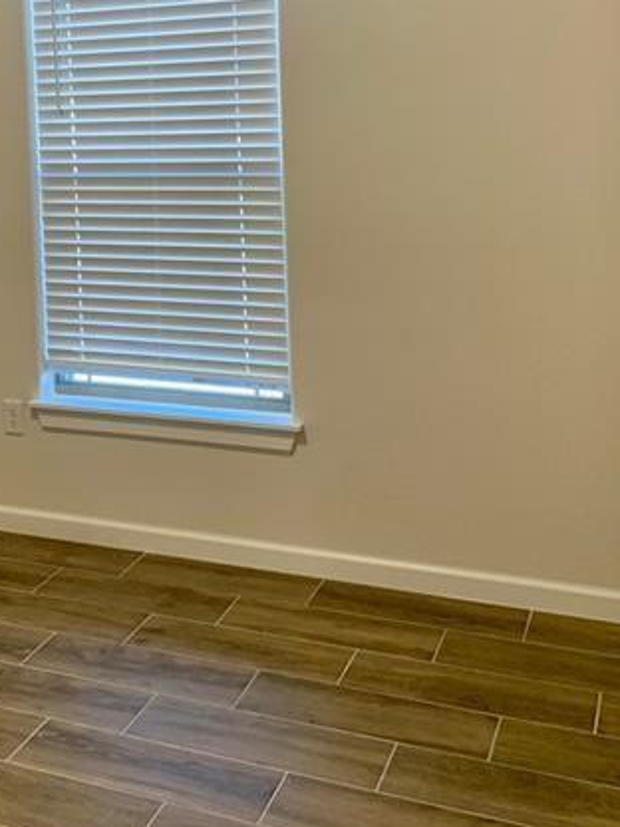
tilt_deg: -2.0
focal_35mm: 48
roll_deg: +2.7
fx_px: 1146
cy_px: 153
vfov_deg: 38.0
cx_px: 129
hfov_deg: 29.6
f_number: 1.8
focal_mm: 4.25
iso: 100
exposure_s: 1/60
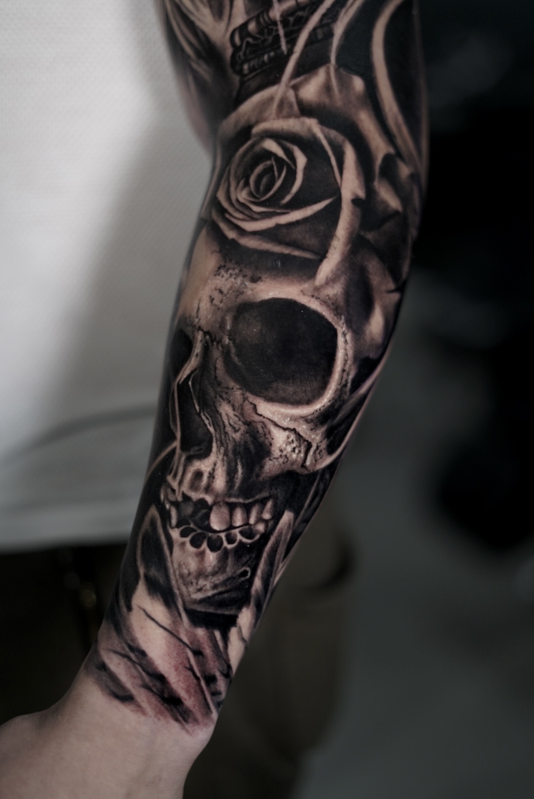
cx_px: 267
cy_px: 400
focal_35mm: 50
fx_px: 1111
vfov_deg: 39.6
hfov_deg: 27.0
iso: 800
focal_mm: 50
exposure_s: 1/100
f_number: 2
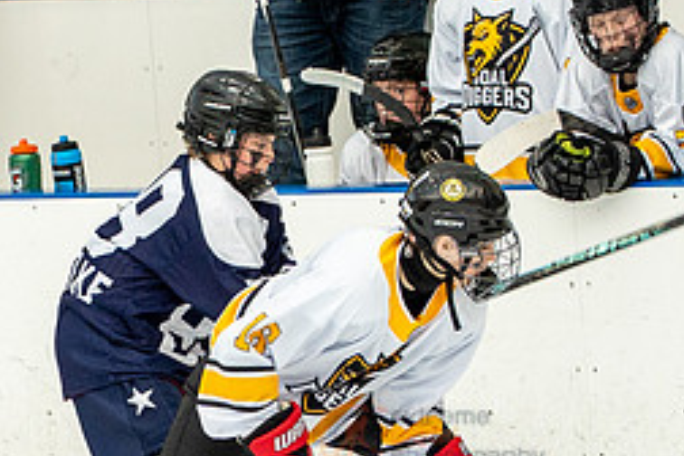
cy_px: 612
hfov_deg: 3.5
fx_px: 11038
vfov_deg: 2.4
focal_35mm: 581
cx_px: 162
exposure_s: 1/640
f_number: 3.5
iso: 800
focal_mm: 119
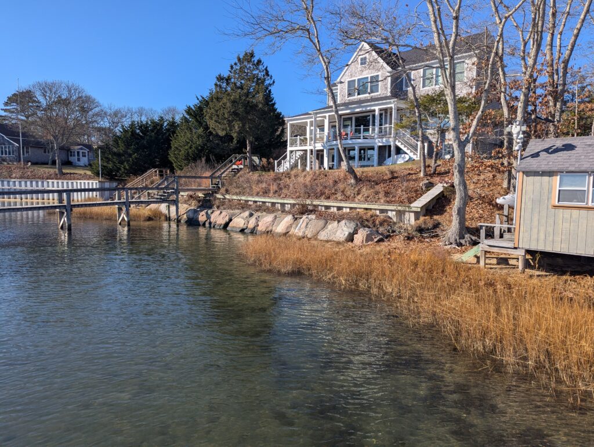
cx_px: 297
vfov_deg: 56.9
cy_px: 224
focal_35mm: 24
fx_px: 412
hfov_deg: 71.5
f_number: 1.85
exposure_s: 1/1715
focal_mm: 6.81
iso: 43
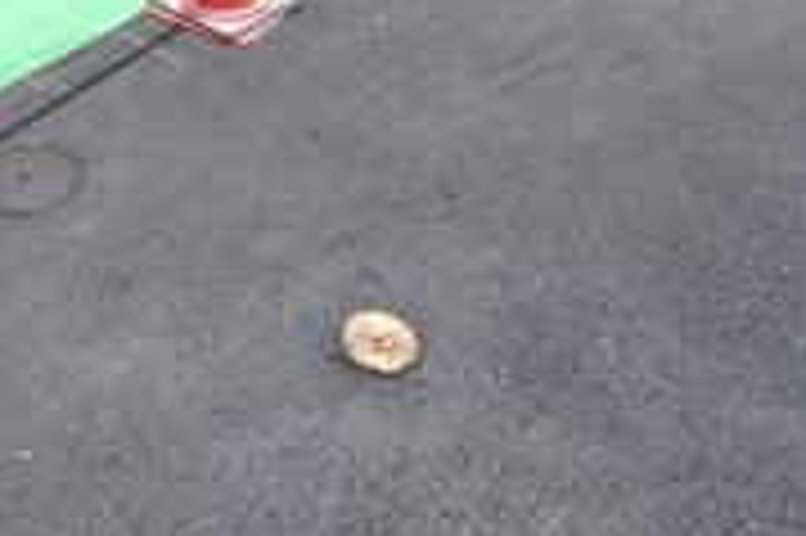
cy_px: -68
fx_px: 962
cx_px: 140
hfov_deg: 43.0
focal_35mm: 43
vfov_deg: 28.1
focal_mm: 8
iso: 800
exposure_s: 1/800
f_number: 8
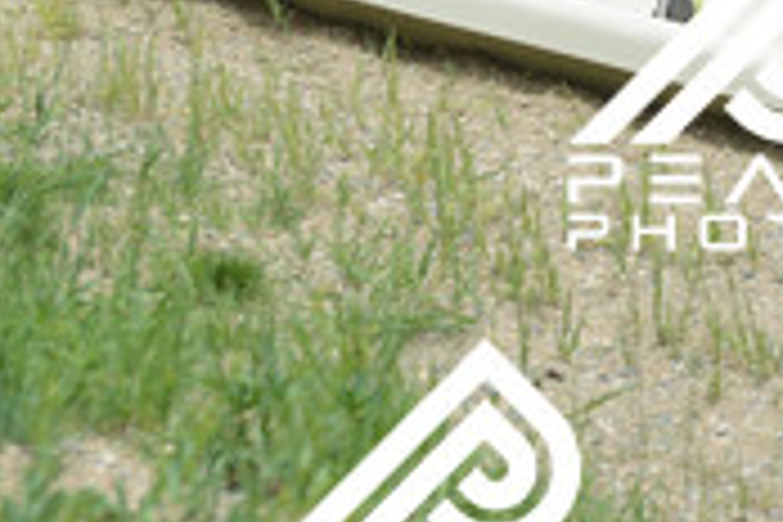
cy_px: 61
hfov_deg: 4.6
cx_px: 742
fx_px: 9765
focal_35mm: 449
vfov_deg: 3.1
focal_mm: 195
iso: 220
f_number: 6.3
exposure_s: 1/640
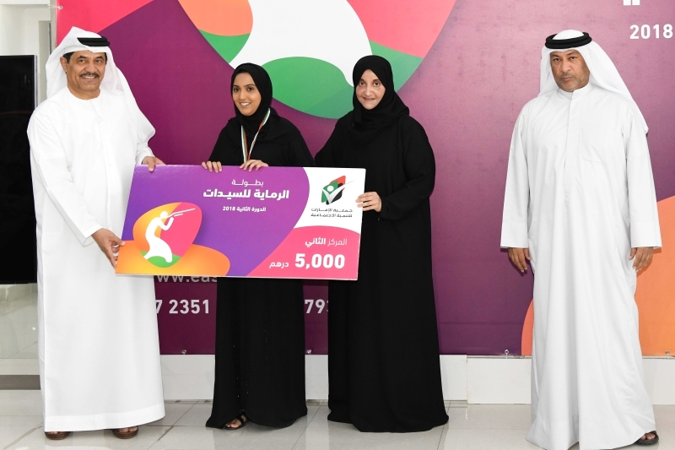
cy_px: 225
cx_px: 338
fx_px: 712
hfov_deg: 50.7
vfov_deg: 35.0
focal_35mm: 38
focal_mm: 38
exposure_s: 1/125
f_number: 5
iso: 1600
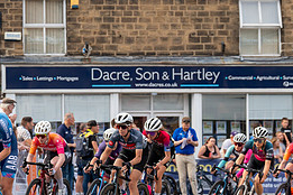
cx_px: 7
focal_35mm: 209
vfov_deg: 6.6
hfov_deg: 9.8
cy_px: 101
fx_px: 1701
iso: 500
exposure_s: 1/1000
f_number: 4.5
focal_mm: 94
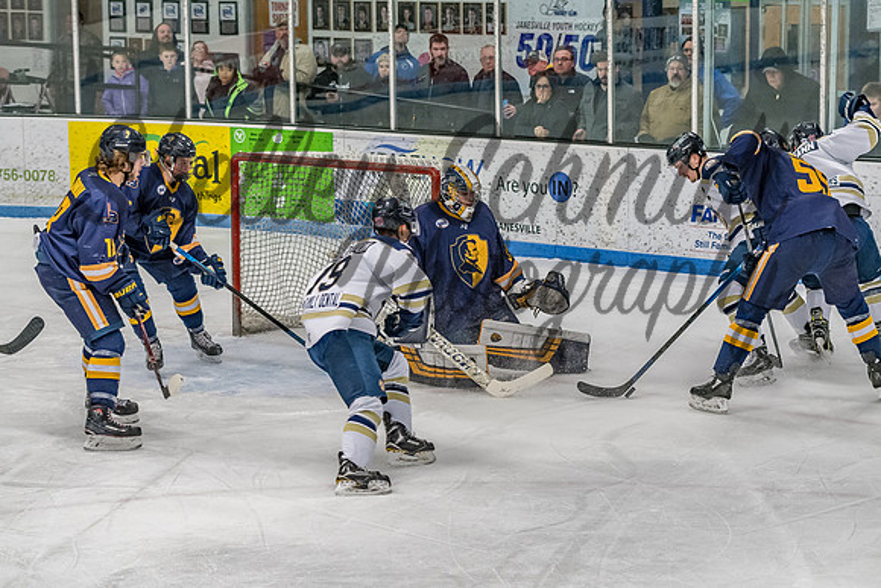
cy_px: 299
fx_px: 2717
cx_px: 423
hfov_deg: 18.4
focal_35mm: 111
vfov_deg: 12.3
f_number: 3.2
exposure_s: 1/800
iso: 1600
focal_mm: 70
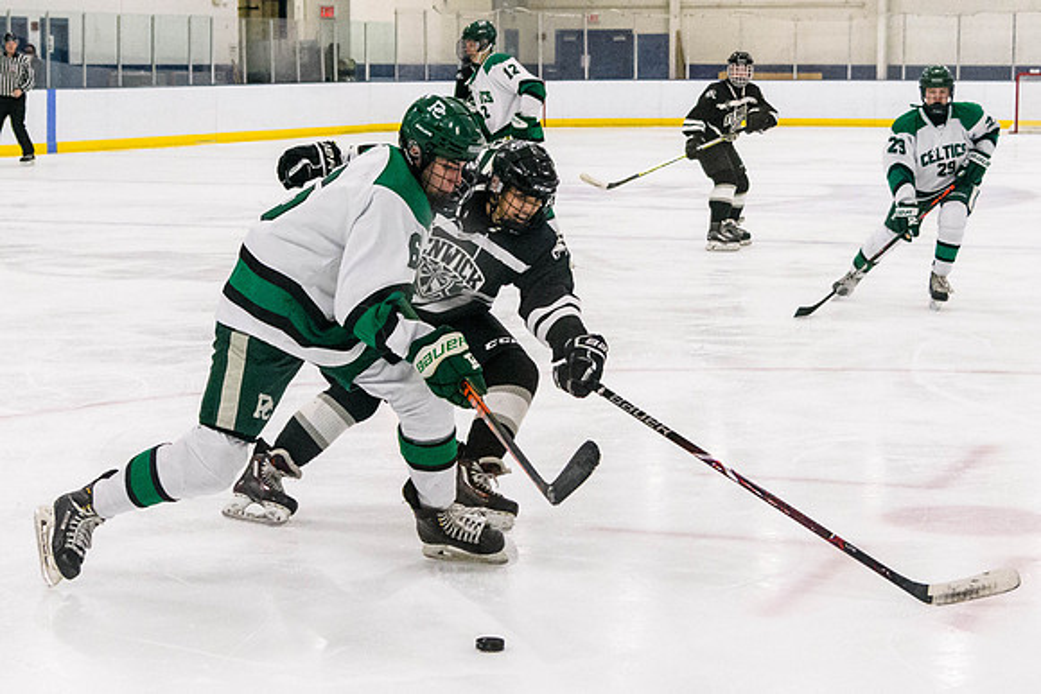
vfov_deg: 13.8
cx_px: 426
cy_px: 329
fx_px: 2869
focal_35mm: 99
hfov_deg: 20.5
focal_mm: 44
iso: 5000
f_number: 4
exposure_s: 1/1250
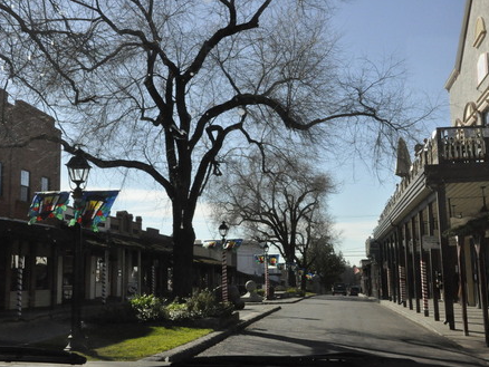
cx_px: 256
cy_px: 183
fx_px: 650
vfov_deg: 31.5
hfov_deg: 41.2
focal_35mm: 46
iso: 3200
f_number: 22
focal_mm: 28
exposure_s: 1/500
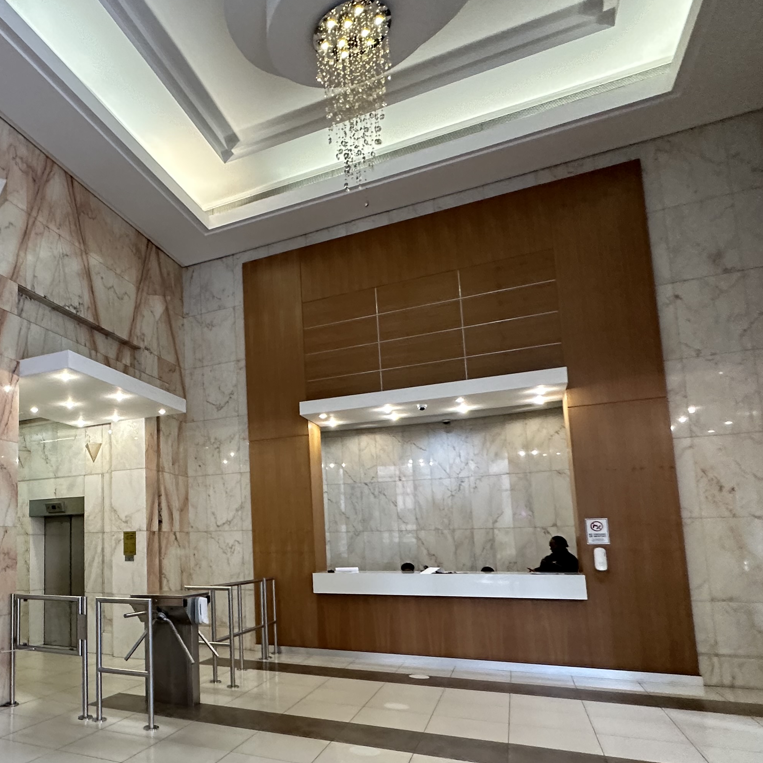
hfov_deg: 57.8
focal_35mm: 25
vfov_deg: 62.1
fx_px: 623
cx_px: 145
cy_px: 475
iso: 320
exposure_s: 1/100
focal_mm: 2.22
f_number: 2.2
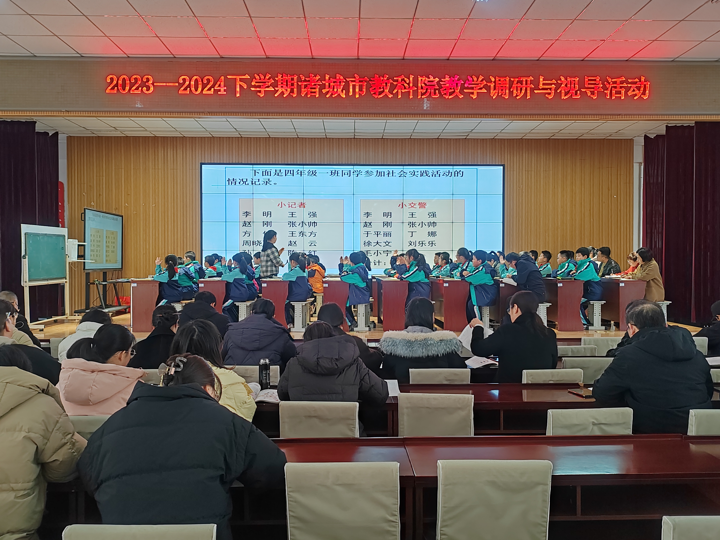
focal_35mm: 30
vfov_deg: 46.8
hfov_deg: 60.0
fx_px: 624
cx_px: 360
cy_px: 270
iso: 500
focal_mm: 6.14
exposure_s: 1/100
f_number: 1.8
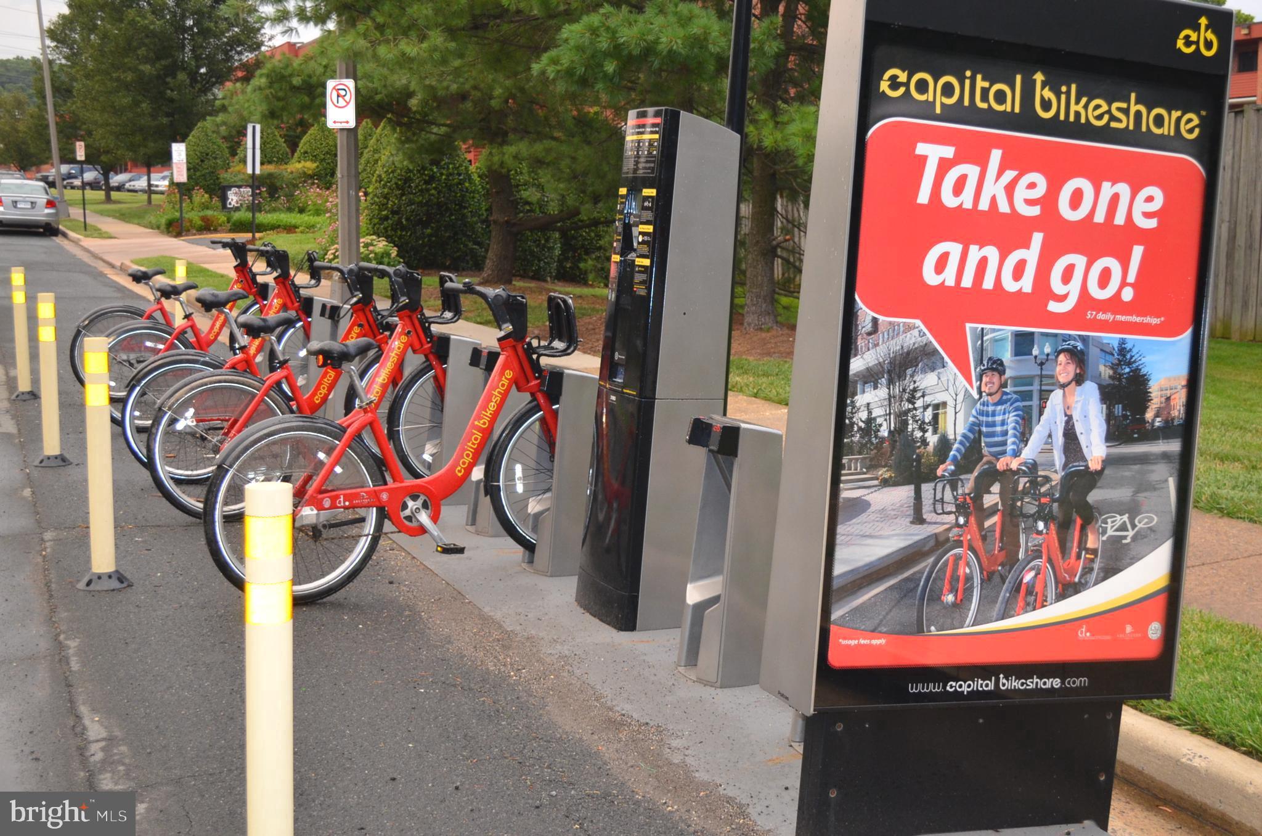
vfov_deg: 29.7
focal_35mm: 45
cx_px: 631
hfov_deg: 43.7
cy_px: 418
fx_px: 1574
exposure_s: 1/60
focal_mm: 30
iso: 1100
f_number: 4.5
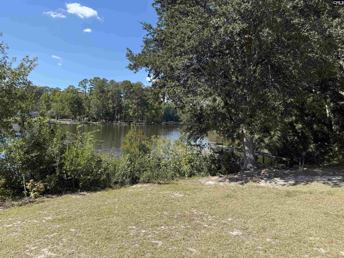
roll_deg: -1.7
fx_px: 239
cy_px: 129
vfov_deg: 56.8
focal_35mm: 24
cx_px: 172
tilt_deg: -2.6
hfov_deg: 71.6
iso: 80
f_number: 1.78
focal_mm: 6.76
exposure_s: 1/2525
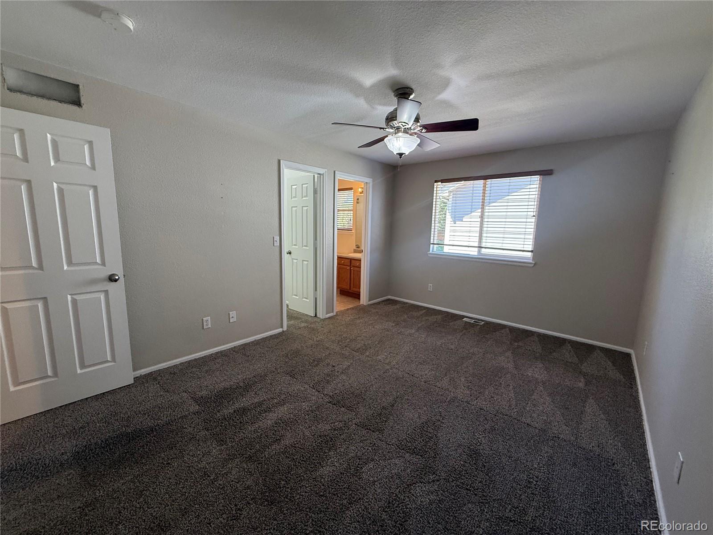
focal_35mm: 14
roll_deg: -1.9
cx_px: 356
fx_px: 288
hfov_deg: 102.1
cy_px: 268
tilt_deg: -7.3
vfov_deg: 85.7
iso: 250
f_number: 2.2
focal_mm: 2.22
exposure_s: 1/120
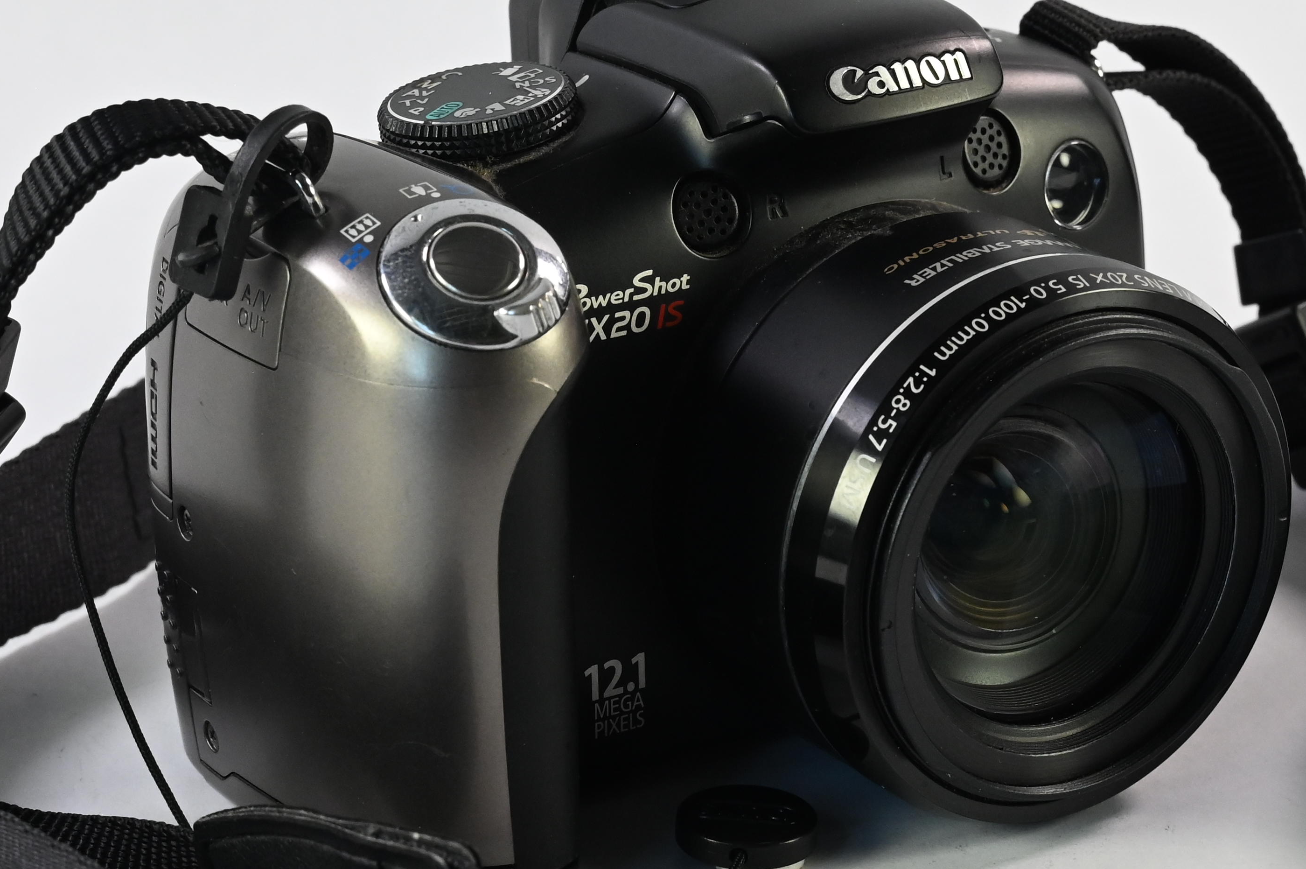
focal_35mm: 121
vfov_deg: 11.3
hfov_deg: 16.9
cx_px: 610
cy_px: 532
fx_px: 4386
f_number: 11
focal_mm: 56
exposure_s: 1/125
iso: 2000
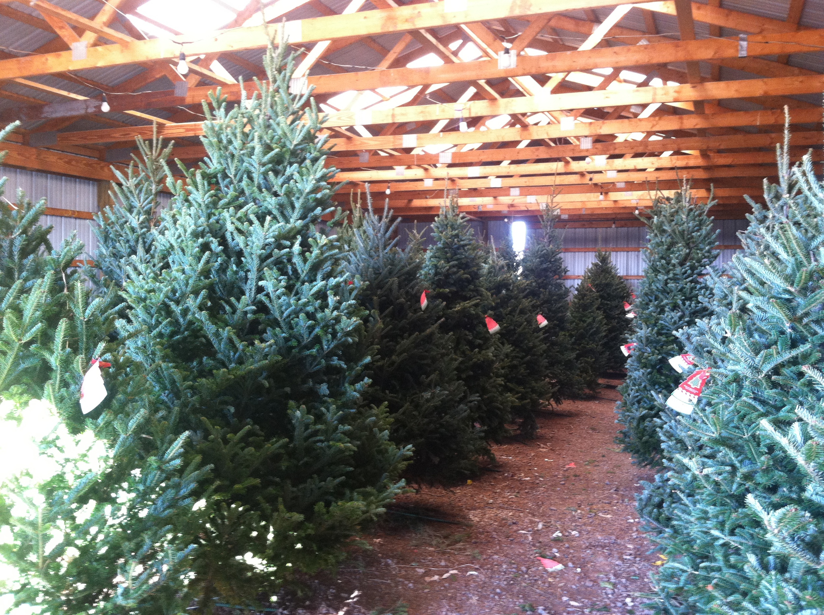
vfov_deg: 40.6
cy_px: 308
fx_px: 832
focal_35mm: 35
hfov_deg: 52.7
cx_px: 412
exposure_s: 1/15
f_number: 2.8
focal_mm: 3.85
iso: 160
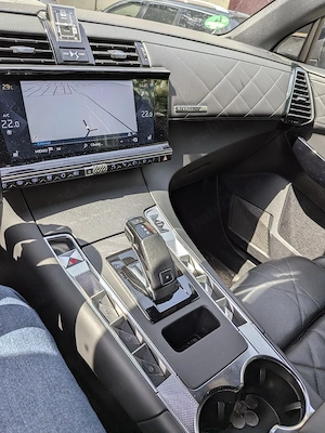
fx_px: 300
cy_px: 216
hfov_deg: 56.8
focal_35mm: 24
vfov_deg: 71.6
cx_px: 162
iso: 40
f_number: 1.7
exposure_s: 1/476
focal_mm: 4.53
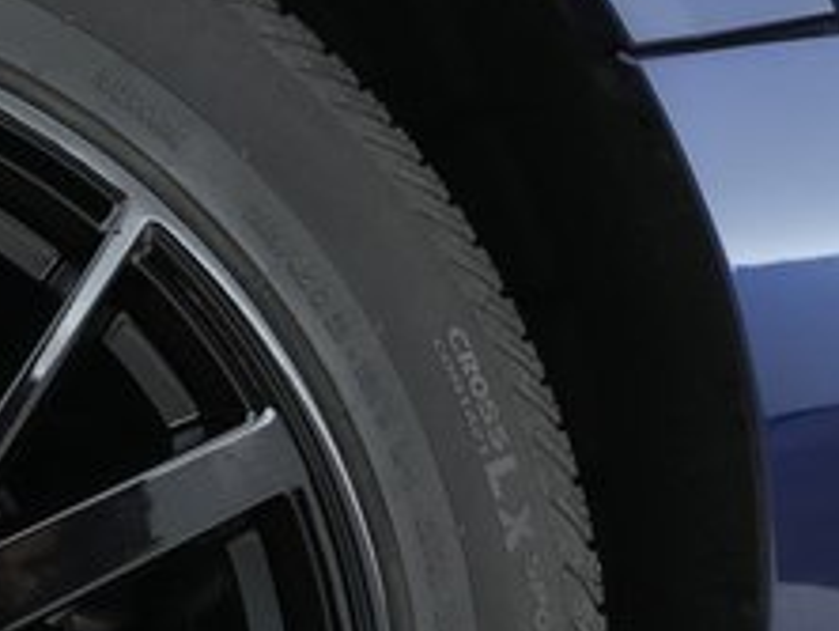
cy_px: 752
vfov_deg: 19.3
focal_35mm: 72
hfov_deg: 23.9
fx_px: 1747
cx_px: -242
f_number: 4.5
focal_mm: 26
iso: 4000
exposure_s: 1/80
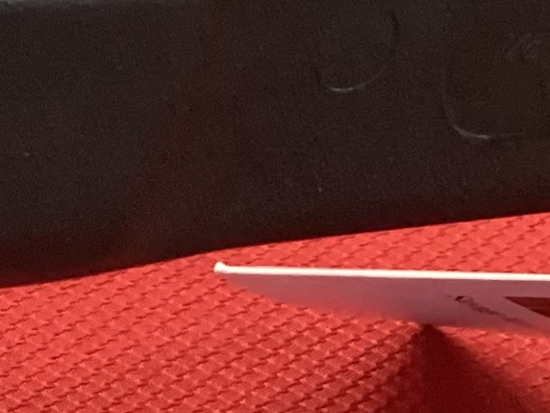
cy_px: 417
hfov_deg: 10.8
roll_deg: -8.2
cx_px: -237
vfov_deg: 8.3
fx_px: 2812
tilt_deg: -42.2
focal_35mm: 177
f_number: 2.4
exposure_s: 1/60
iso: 400
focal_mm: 3.3
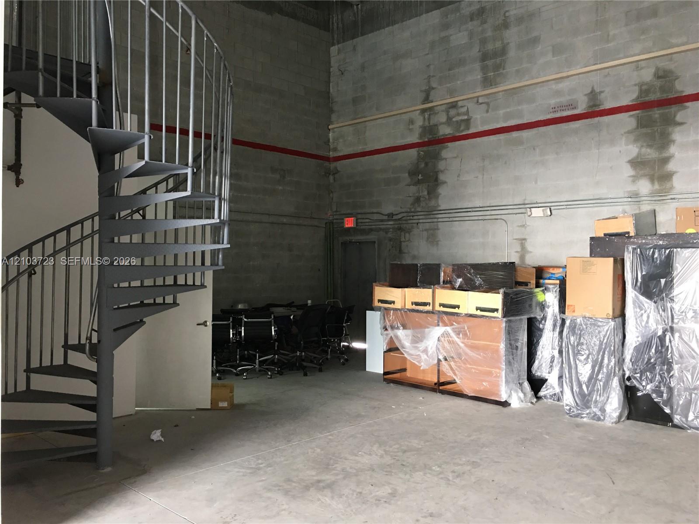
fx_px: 586
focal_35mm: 29
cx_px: 350
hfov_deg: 61.7
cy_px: 262
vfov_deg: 48.2
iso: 64
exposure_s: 1/15
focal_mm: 4.15
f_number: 2.2
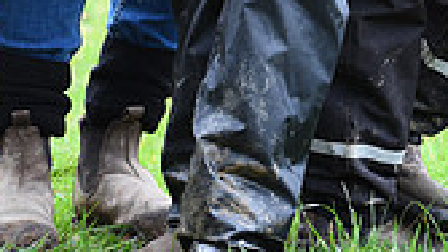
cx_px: 161
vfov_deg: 2.9
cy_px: -480
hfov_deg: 5.3
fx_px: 4847
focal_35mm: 408
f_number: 4.5
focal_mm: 112
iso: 2800
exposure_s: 1/800
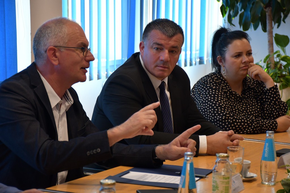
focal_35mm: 112
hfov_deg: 18.3
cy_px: 96
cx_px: 145
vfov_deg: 12.2
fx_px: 902
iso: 1250
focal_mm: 75
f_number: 5
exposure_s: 1/250
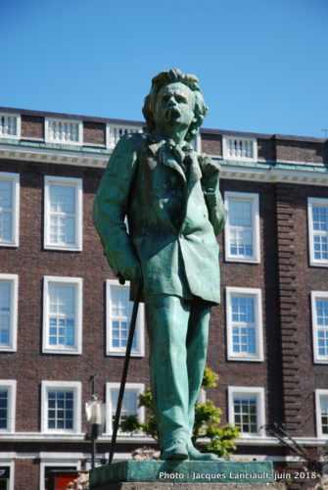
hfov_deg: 15.2
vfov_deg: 22.6
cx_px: 164
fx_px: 1226
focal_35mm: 90
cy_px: 245
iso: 100
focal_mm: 60
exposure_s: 1/320
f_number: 4.5
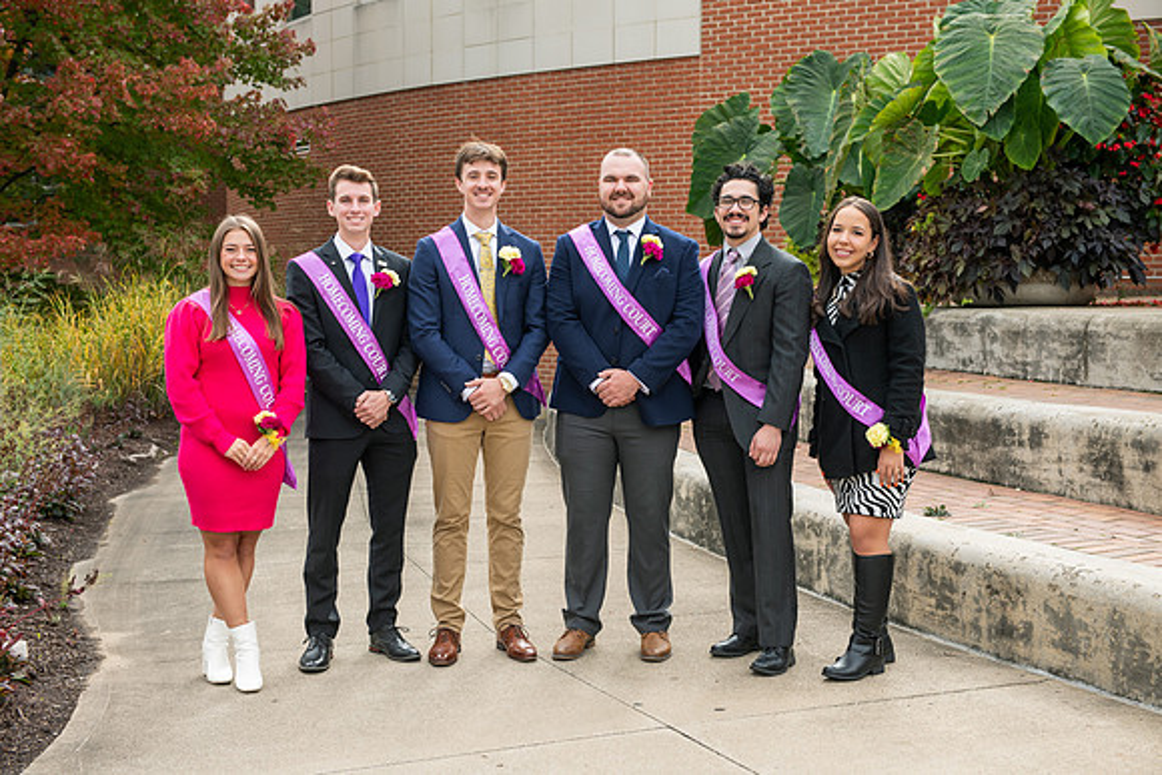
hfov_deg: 38.2
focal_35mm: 52
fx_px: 1679
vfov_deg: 26.0
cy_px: 388
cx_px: 581
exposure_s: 1/320
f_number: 4.5
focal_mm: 52
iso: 200
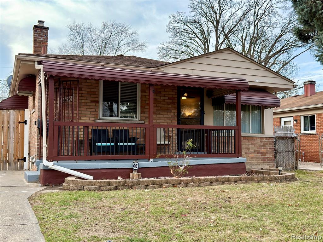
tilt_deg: +3.7
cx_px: 162
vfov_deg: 36.8
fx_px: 364
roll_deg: -0.7
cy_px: 121
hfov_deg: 47.9
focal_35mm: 39
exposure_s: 1/1005
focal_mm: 6.76
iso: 100
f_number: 1.78
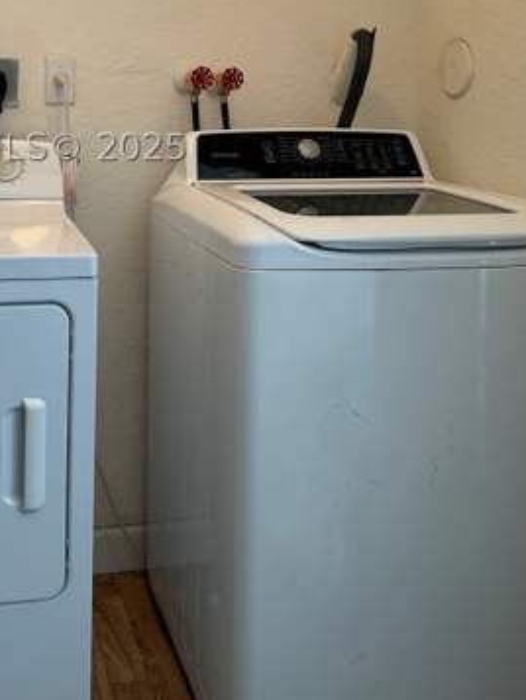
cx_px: 139
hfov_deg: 33.0
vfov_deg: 42.0
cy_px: 147
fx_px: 871
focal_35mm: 43
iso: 125
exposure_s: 1/60
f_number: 1.78
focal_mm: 6.76
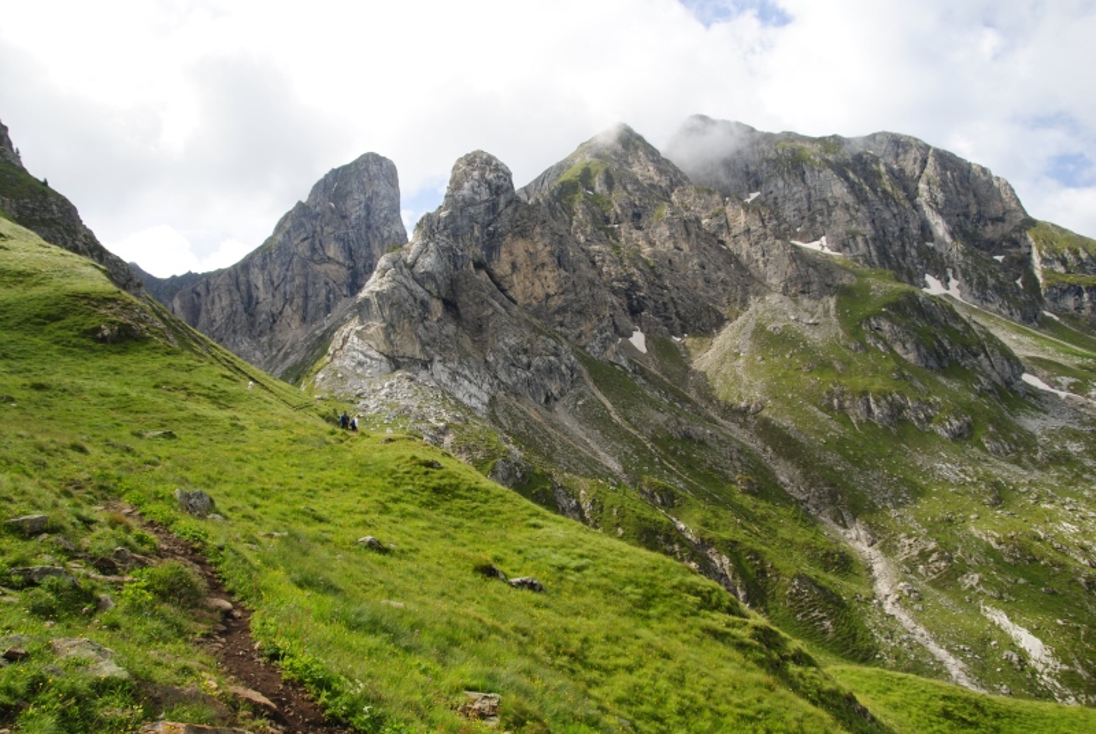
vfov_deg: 48.1
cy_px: 367
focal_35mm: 27
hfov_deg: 67.3
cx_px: 548
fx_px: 823
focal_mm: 18
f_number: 8
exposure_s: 1/100
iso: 100
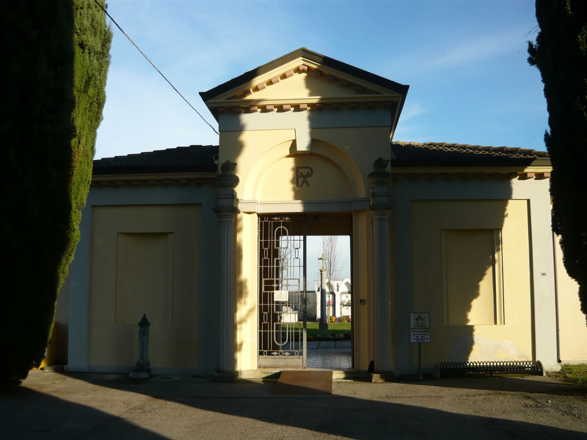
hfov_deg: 55.4
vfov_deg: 42.9
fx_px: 560
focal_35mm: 33
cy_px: 220
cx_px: 294
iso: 100
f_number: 2.8
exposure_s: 1/800
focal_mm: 5.5
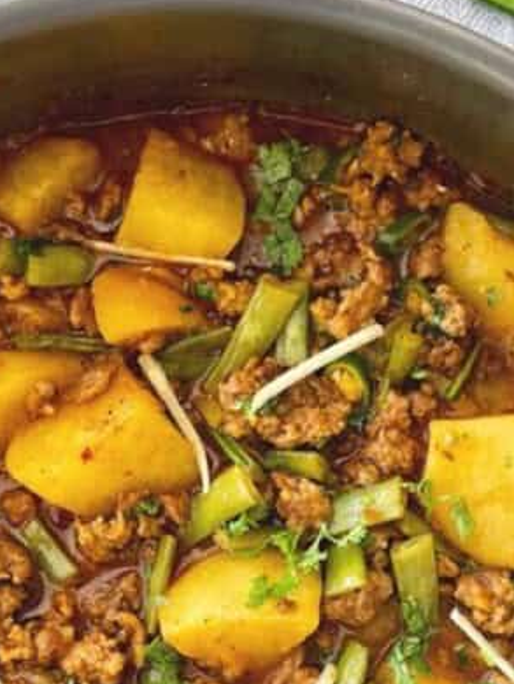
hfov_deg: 22.9
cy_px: 549
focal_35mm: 64
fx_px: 1266
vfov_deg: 29.5
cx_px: 305
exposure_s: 1/114
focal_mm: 4.2
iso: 125
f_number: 1.6
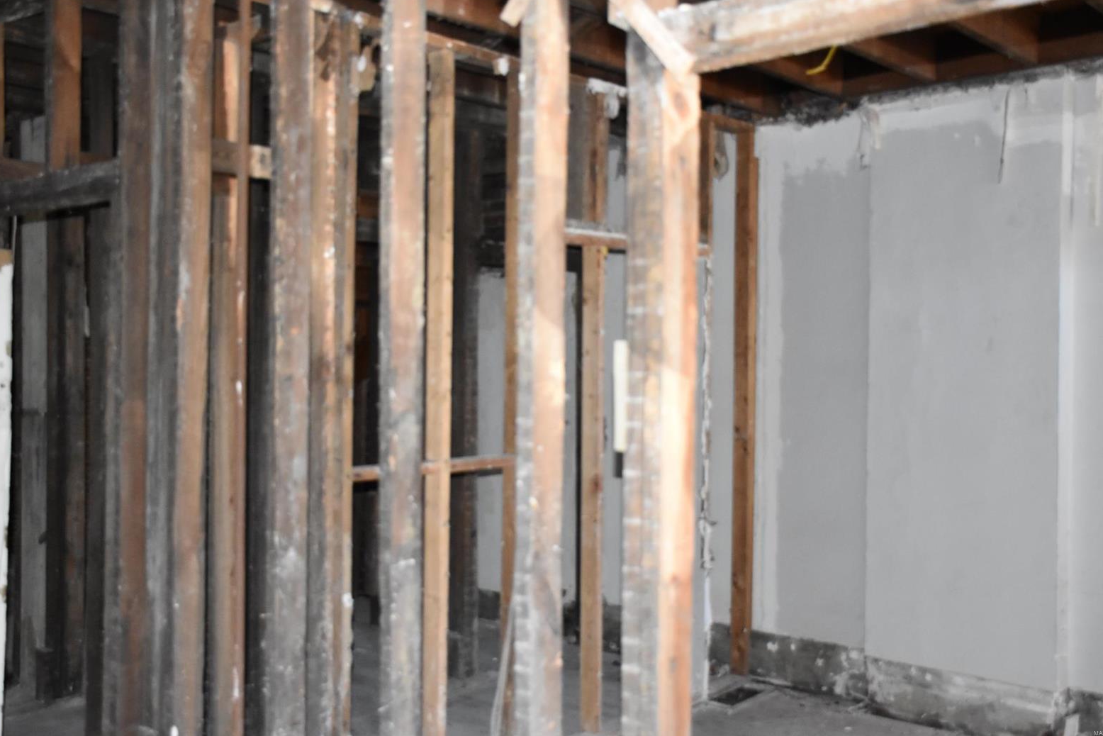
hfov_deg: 51.9
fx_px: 1134
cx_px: 548
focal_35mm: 37
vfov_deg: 36.0
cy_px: 360
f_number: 3.8
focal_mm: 24
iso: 2800
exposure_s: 1/60
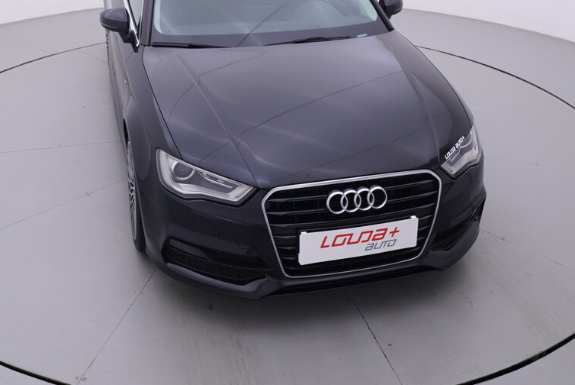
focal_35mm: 43
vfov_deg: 30.1
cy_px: 46
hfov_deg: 45.3
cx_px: 236
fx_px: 687
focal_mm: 15
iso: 200
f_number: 5
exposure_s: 1/80
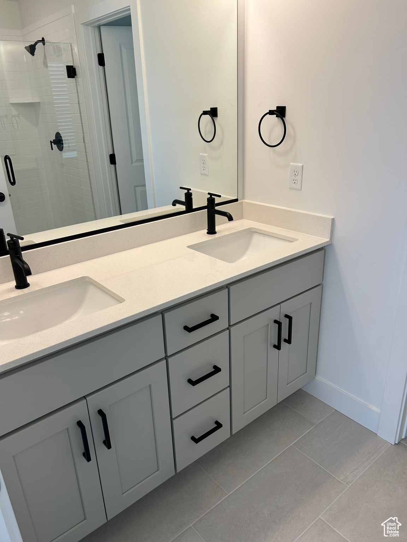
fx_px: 408
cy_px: 271
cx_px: 204
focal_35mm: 26
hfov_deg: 53.1
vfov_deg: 67.3
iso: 40
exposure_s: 1/224
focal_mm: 5.7
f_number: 1.5
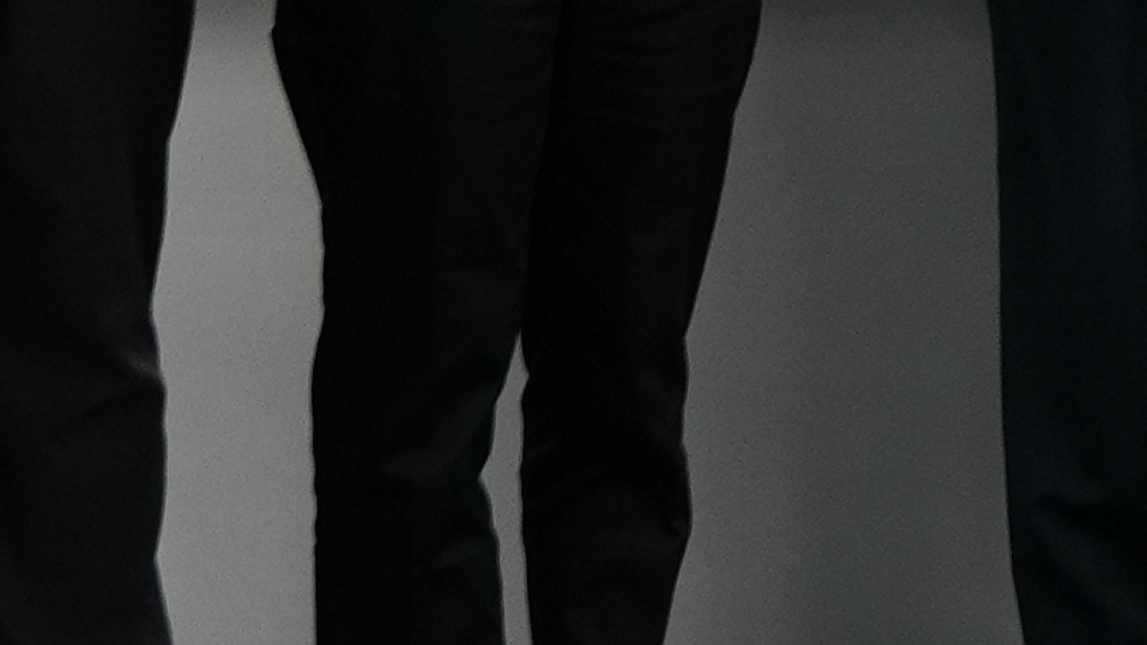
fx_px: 7269
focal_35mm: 239
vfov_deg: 5.0
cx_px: 2139
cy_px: -706
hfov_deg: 8.6
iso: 200
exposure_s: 1/60
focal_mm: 20
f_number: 2.8
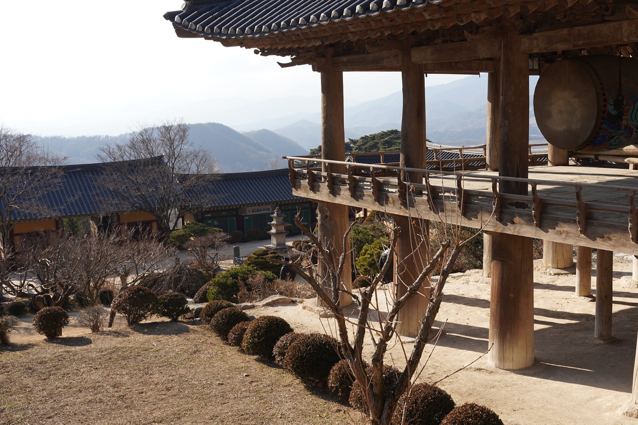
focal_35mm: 44
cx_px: 369
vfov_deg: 30.5
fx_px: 780
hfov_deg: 44.4
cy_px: 198
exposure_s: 1/100
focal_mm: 32
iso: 100
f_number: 10
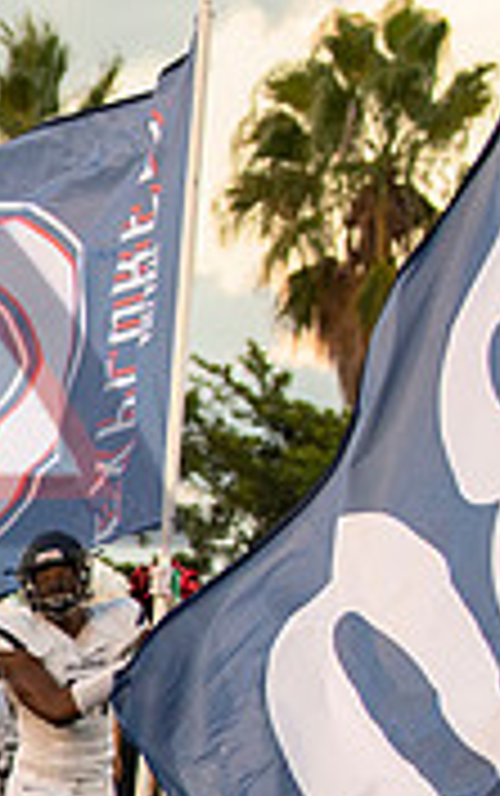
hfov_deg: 2.7
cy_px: 726
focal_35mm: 476
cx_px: -797
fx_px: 10353
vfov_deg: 4.4
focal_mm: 95
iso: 1600
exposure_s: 1/1600
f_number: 2.8
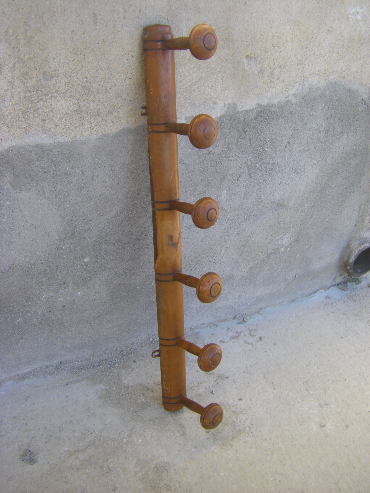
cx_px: 185
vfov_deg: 49.0
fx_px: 542
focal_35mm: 38
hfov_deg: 37.7
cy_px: 246
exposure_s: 1/100
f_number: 3.5
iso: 64
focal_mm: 6.3
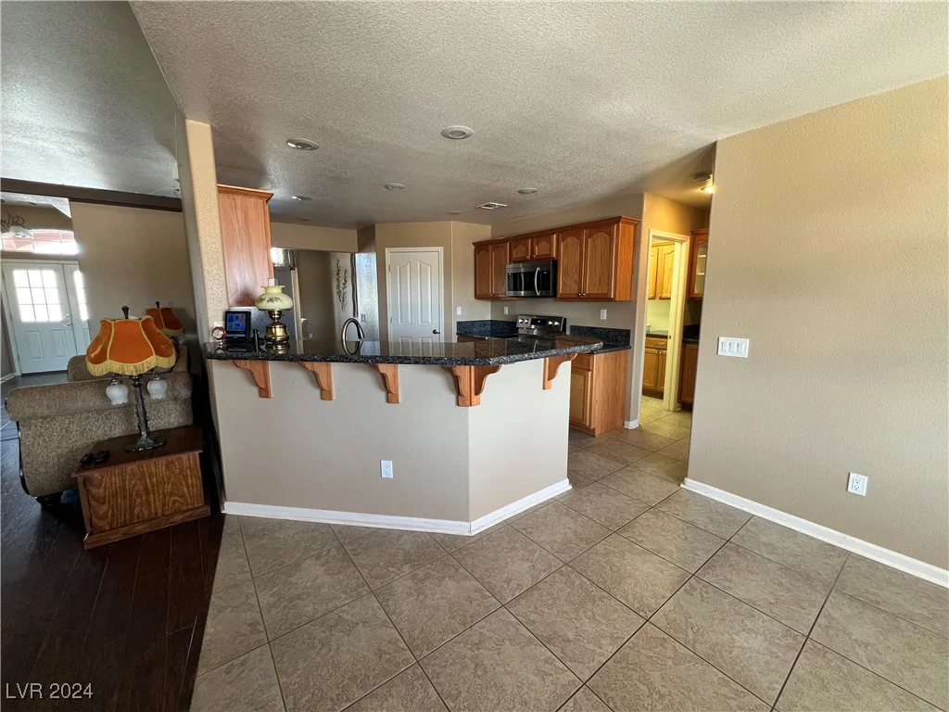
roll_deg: +0.2
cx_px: 474
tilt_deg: -10.1
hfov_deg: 106.2
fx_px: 356
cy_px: 356
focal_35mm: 13
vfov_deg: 89.9
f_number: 1.8
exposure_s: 1/60
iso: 160
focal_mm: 1.57
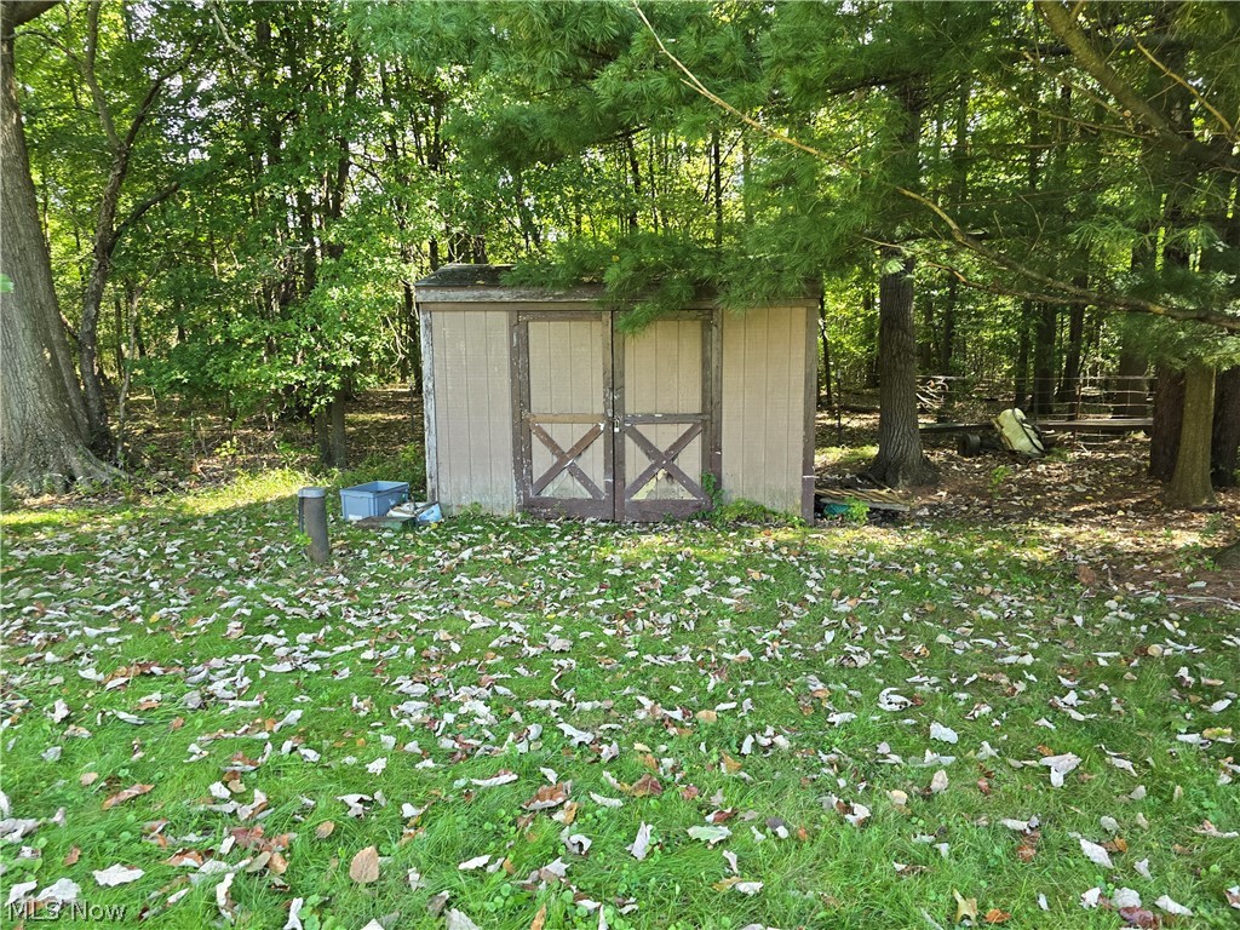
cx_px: 620
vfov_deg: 58.9
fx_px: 824
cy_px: 465
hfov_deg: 73.9
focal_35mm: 23
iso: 125
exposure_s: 1/180
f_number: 1.7
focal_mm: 6.3
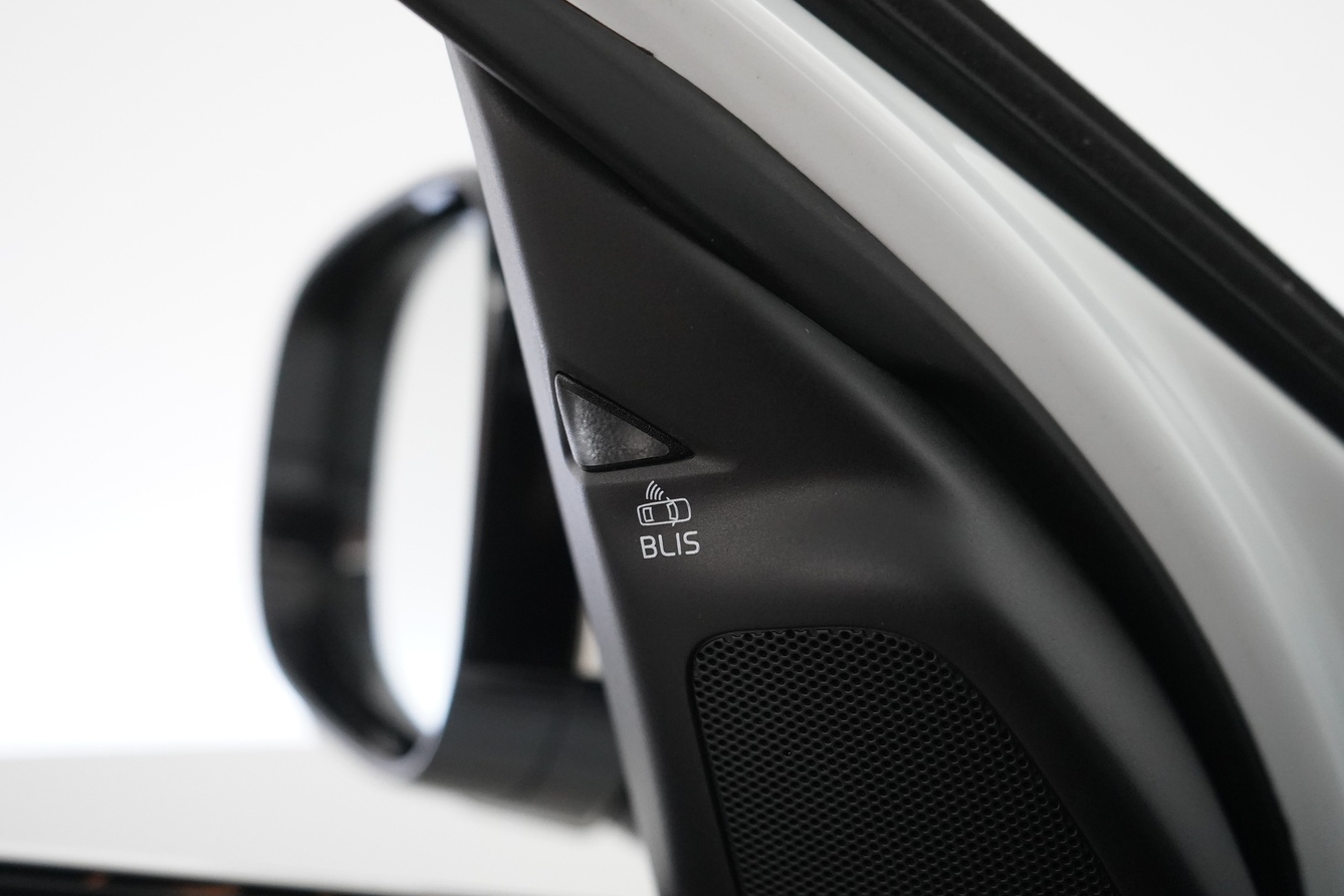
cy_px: 521
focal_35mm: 46
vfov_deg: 29.2
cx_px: 643
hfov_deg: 42.7
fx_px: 1717
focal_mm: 38
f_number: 4
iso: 5000
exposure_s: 1/125
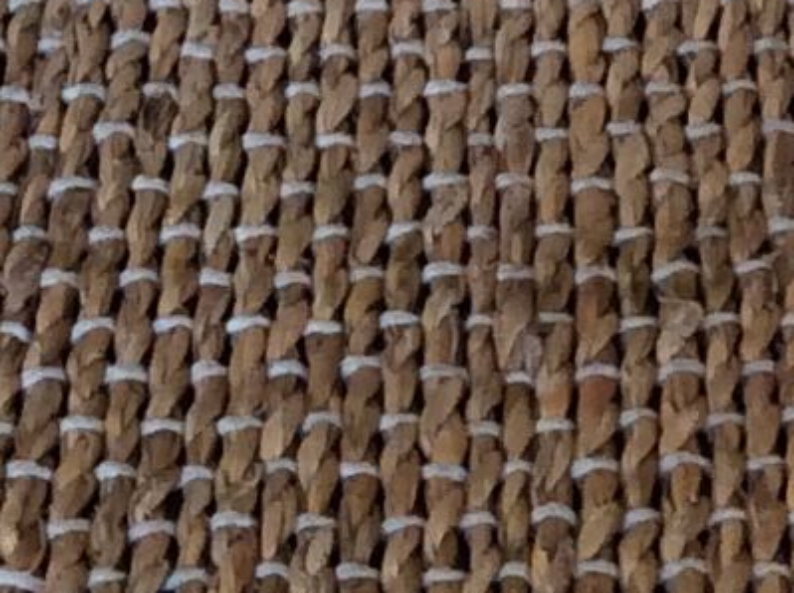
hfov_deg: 9.5
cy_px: -555
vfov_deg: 6.9
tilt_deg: -33.3
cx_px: 698
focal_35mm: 208
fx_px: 4764
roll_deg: -0.7
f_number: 2.4
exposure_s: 1/25
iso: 50
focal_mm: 3.3
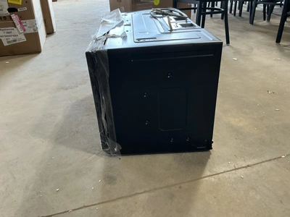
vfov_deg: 49.7
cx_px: 145
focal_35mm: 28
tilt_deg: -30.2
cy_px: 108
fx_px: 235
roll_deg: +2.5
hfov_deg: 63.4
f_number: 1.8
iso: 100
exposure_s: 1/60
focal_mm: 3
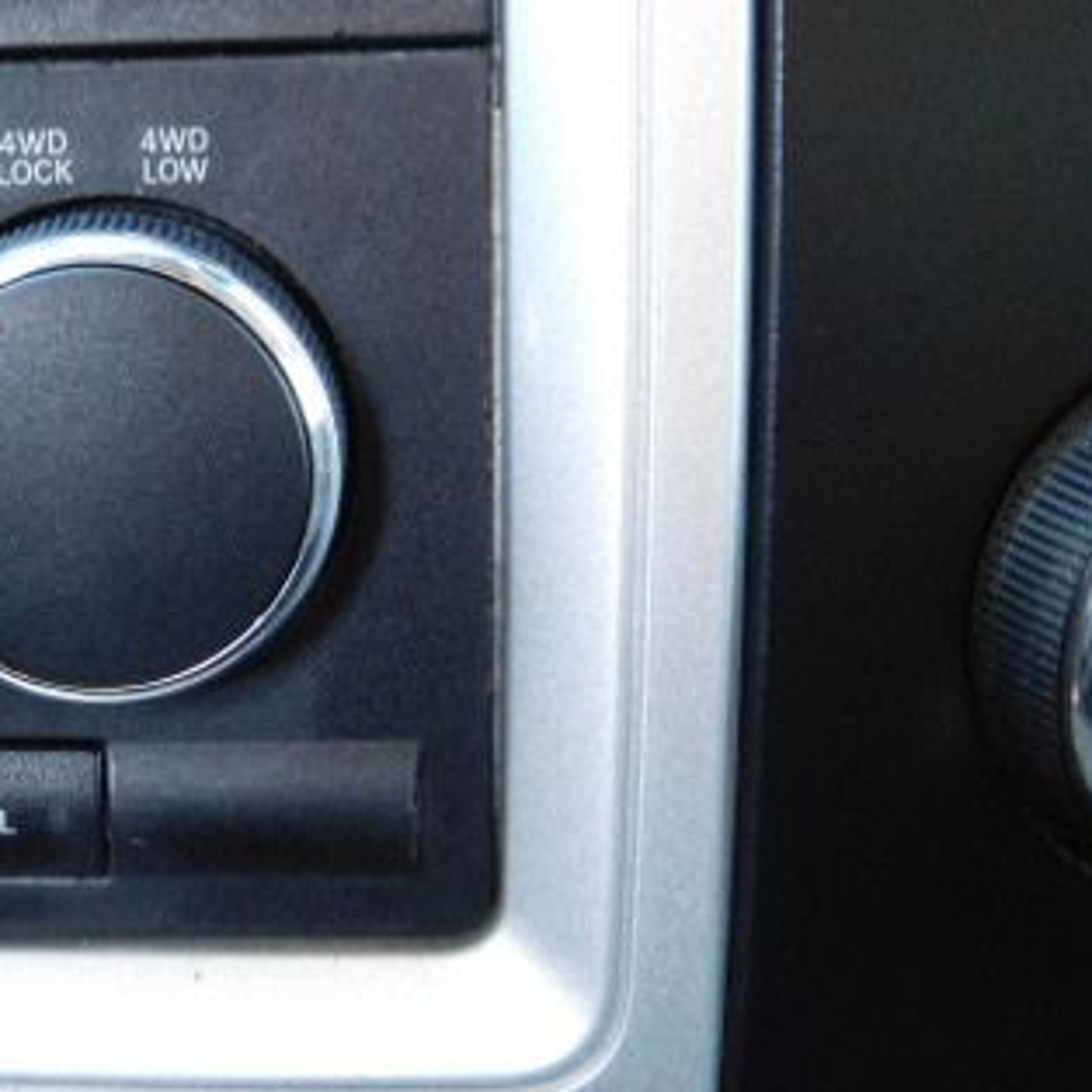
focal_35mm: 72
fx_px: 2570
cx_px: 83
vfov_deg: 24.0
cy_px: 501
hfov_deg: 23.3
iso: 400
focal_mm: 7.1
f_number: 3.6
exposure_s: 1/25
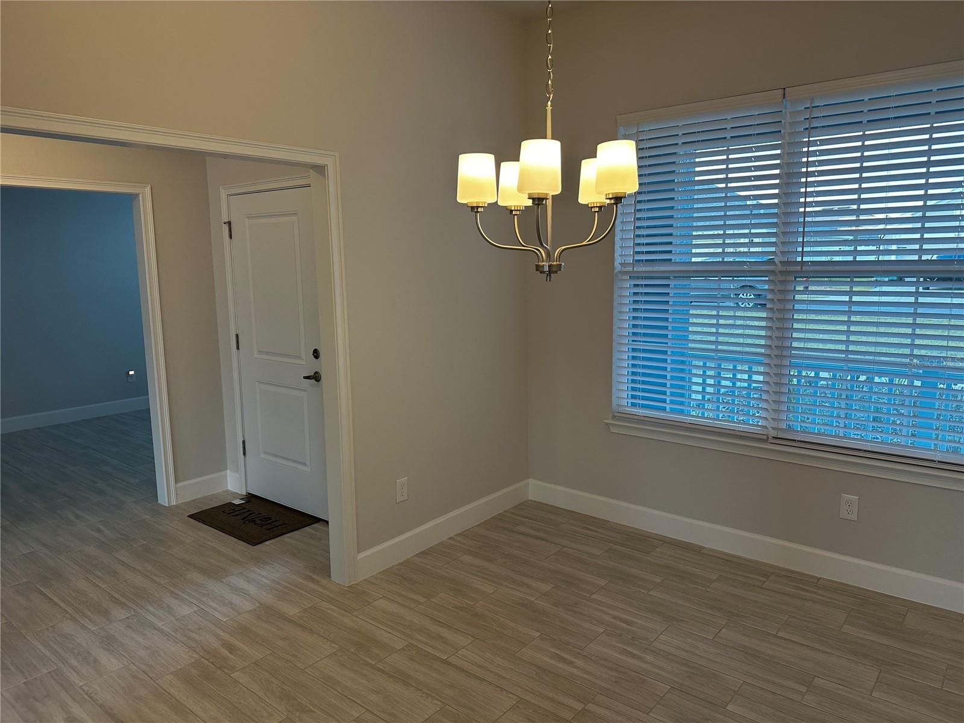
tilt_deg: -7.5
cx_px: 482
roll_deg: +0.2
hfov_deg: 71.6
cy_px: 362
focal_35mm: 24
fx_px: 668
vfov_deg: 56.8
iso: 100
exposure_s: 1/166
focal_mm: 6.86
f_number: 1.78
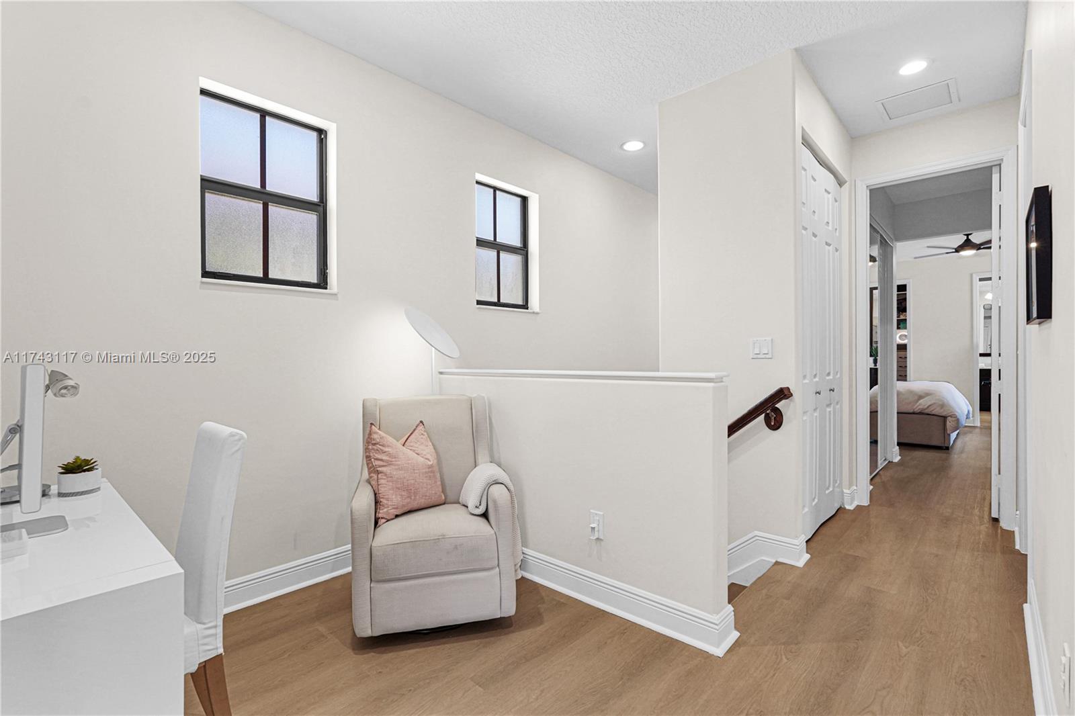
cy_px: 358
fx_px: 478
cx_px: 538
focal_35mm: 16
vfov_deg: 73.7
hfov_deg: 96.7
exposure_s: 1/30
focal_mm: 16
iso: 200
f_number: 8
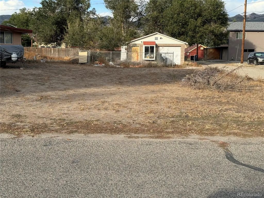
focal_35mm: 48
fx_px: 366
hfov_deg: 39.7
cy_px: 99
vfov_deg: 30.3
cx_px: 132
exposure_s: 1/1366
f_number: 1.78
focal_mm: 6.76
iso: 64
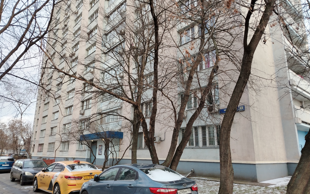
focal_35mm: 26
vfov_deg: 47.6
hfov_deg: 70.4
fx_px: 220
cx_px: 152
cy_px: 100
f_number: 1.75
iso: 100
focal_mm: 5.25
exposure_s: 1/113
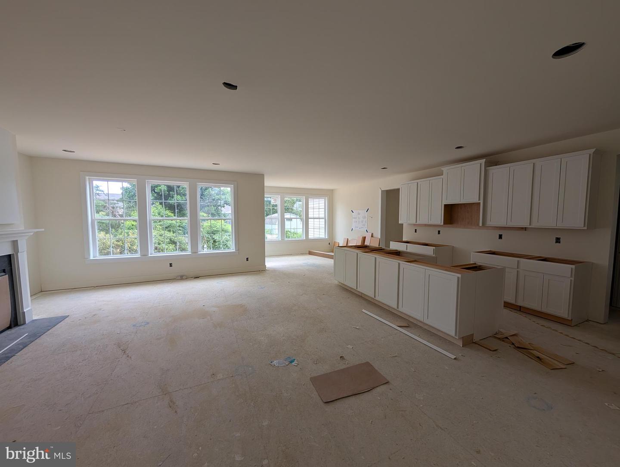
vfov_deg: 94.6
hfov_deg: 110.5
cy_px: 234
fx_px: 215
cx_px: 310
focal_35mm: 12
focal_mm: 2.02
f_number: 1.7
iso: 48
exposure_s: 1/224
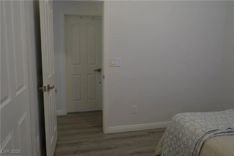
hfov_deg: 65.5
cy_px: 78
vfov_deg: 46.4
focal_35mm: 28
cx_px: 117
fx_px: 182
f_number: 22
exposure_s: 1/8
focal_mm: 28
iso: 2000
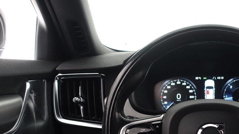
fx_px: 317
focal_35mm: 50
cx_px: 211
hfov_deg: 38.7
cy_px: 127
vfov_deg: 23.2
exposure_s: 1/30
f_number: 2.5
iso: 1000
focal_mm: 8.8
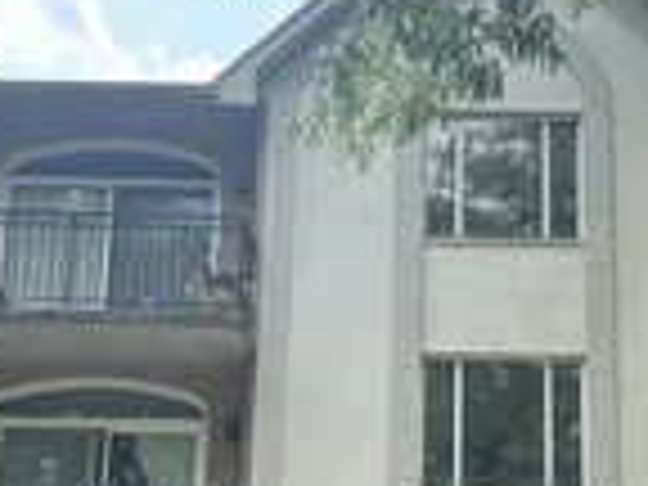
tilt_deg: +14.5
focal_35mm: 71
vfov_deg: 20.3
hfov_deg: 26.8
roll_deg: +0.7
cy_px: 441
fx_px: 1329
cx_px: 533
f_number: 1.78
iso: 80
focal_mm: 6.86
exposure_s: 1/1433
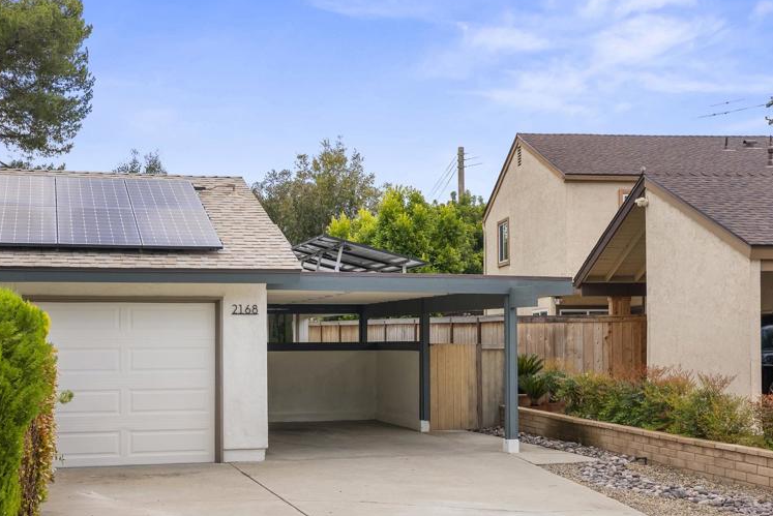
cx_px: 333
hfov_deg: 41.0
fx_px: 1031
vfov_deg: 28.0
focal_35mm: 48
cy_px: 326
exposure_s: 1/500
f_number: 8
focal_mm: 35
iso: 500
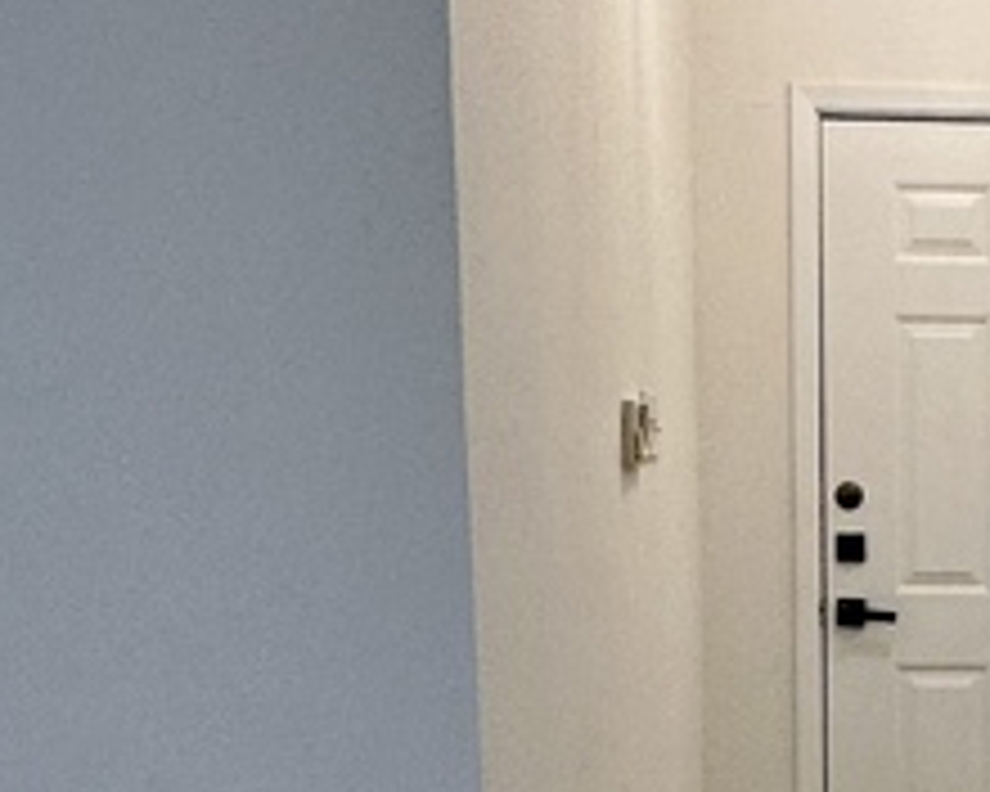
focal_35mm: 67
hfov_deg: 26.4
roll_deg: -0.9
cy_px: 742
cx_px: 1044
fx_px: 1963
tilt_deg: -7.0
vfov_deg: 22.2
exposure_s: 1/120
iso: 160
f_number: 2.2
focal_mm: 2.22
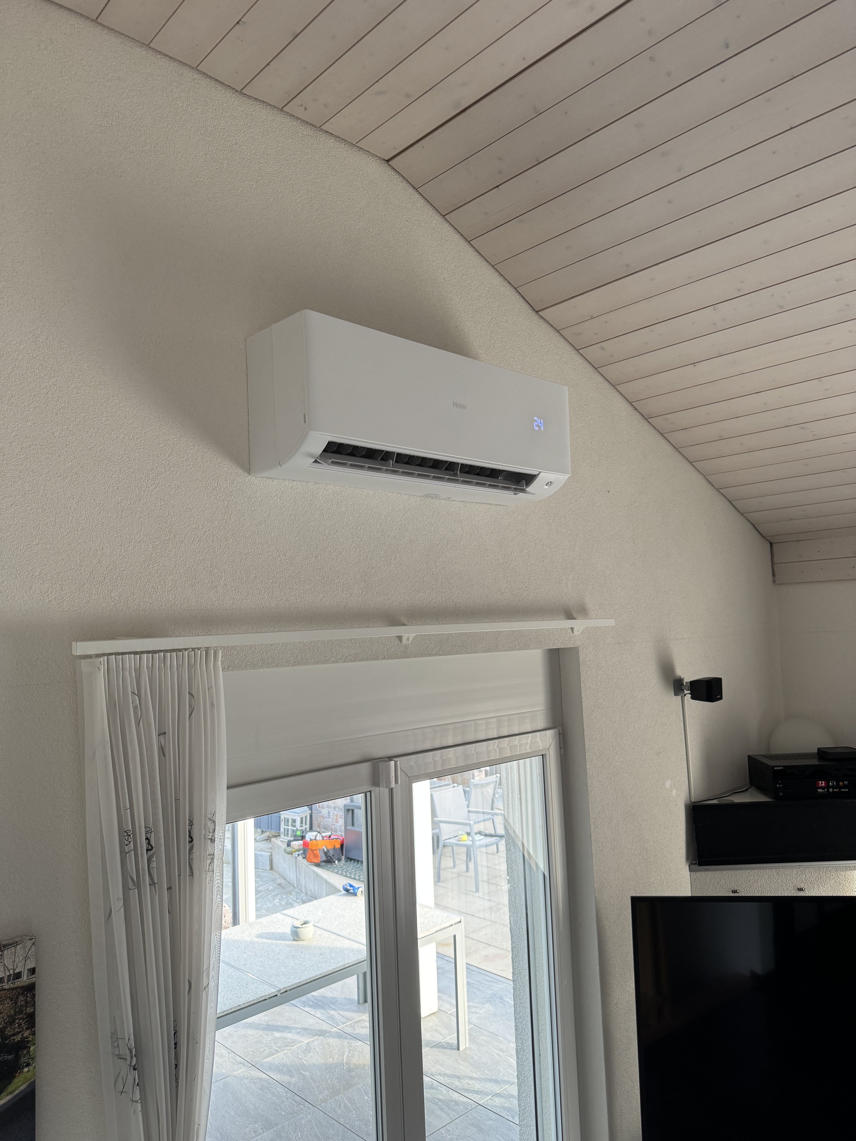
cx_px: 428
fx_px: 791
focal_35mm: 24
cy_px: 570
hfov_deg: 56.8
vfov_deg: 71.6
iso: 160
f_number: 1.78
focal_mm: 6.76
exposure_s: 1/121
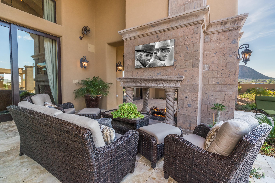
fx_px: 122
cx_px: 138
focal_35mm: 16
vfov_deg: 73.7
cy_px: 92
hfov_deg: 96.7
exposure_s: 1/200
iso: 1000
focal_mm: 16
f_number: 8
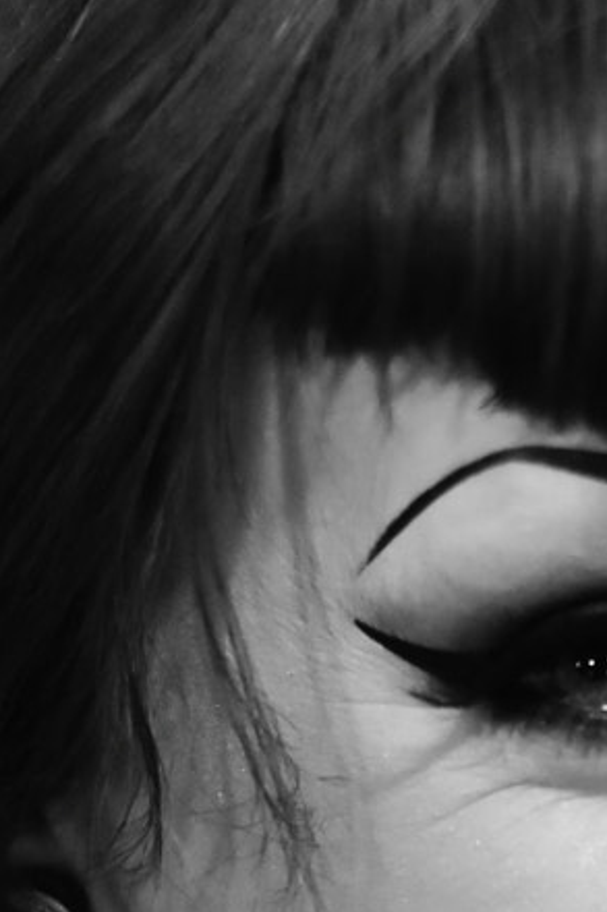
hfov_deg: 5.0
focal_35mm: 273
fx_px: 6910
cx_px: 703
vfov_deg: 7.5
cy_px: 821
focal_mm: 50
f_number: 1.8
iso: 250
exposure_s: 1/160
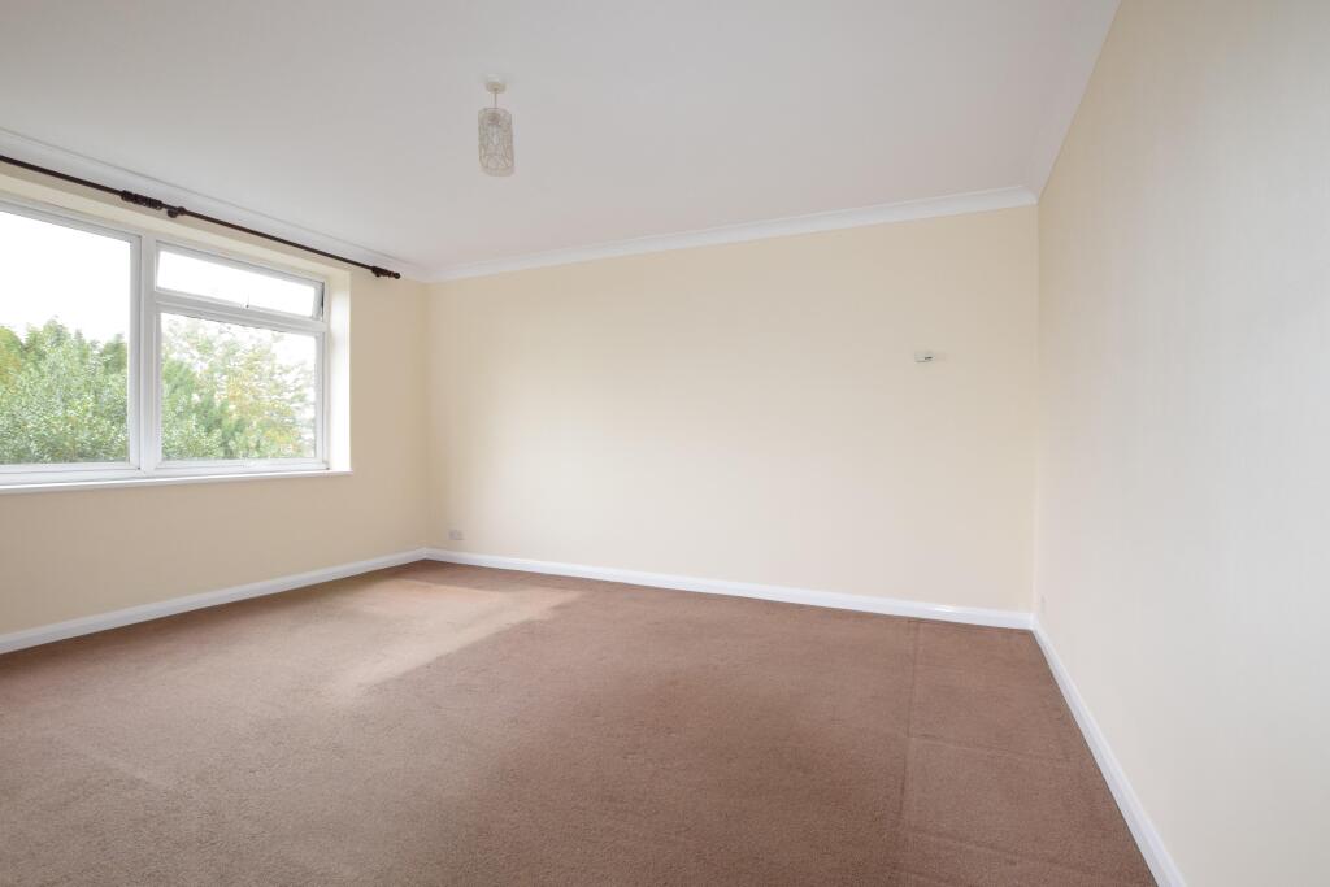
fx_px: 554
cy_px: 444
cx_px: 665
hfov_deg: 100.4
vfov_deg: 77.3
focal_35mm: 15
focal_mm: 10
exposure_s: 1/100
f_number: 8
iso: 1250
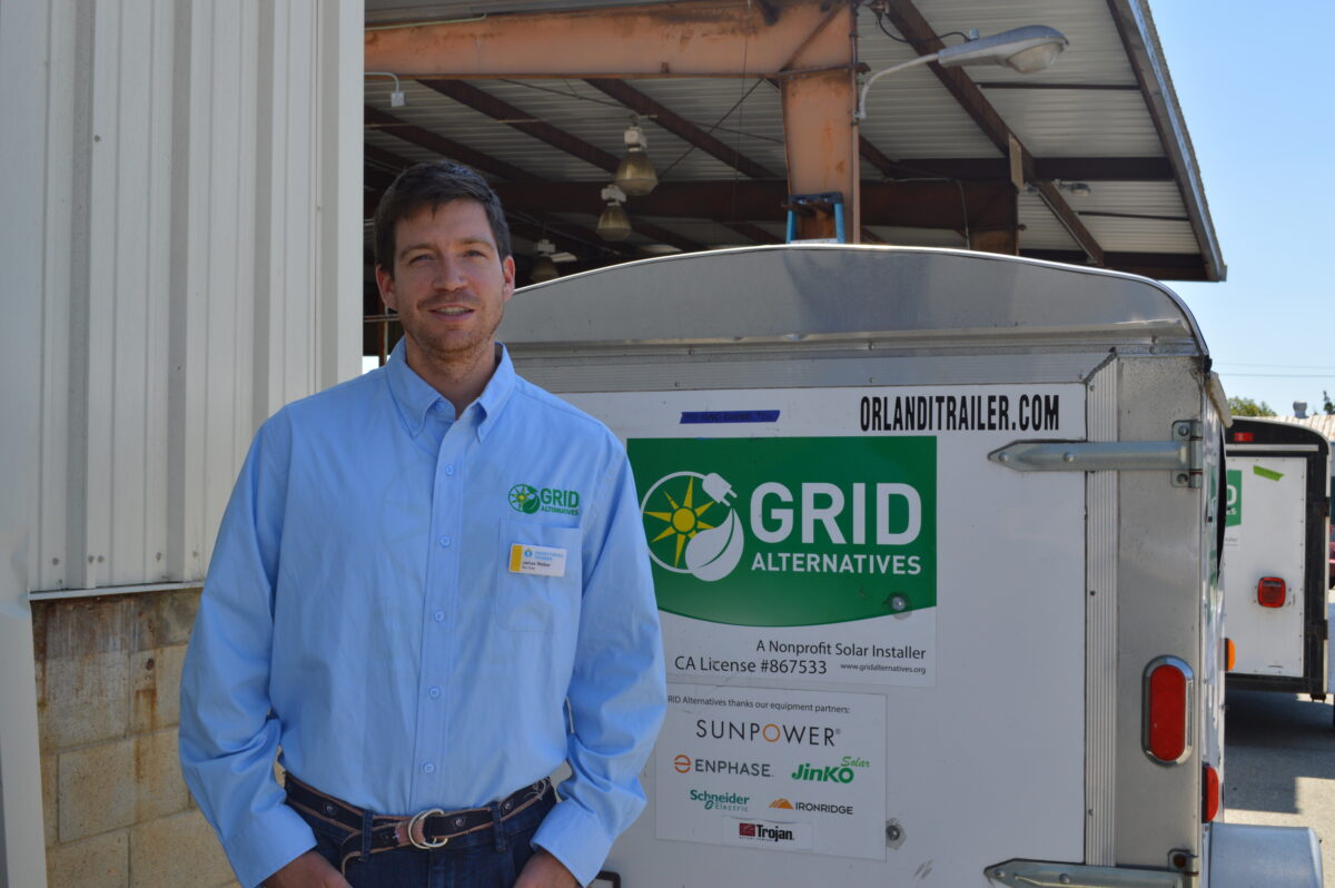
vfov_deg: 34.2
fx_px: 1445
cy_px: 444
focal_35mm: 39
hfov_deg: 49.6
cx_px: 668
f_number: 7.1
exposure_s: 1/200
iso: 100
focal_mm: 26
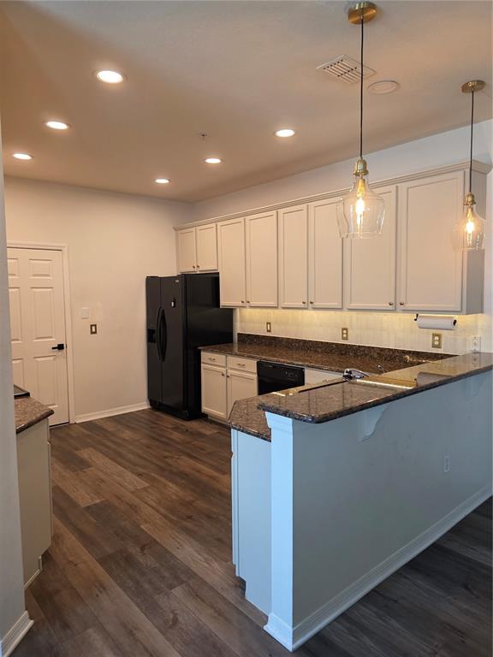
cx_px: 246
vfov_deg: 73.9
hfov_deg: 58.9
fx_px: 437
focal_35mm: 23
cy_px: 328
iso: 400
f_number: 1.7
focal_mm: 6.3
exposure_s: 1/120
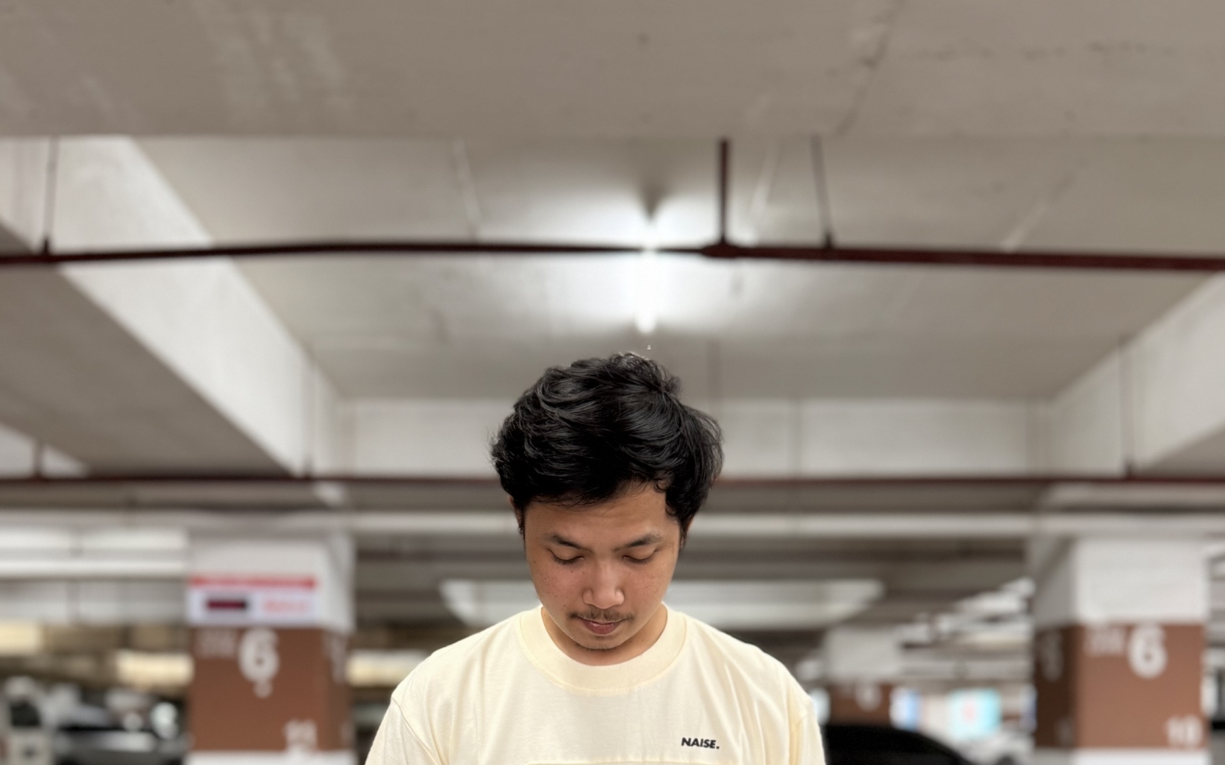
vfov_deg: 34.3
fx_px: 1135
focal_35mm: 34
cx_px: 612
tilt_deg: +0.6
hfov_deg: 56.7
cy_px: 747
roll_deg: -0.3
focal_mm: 6.76
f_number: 1.78
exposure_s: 1/50
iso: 125
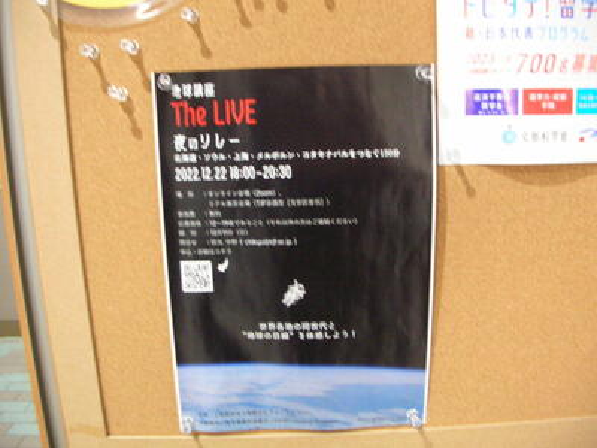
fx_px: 604
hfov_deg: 52.6
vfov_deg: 40.7
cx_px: 298
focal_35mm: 35
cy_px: 224
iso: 200
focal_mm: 5.8
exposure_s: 1/5.5
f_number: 2.8
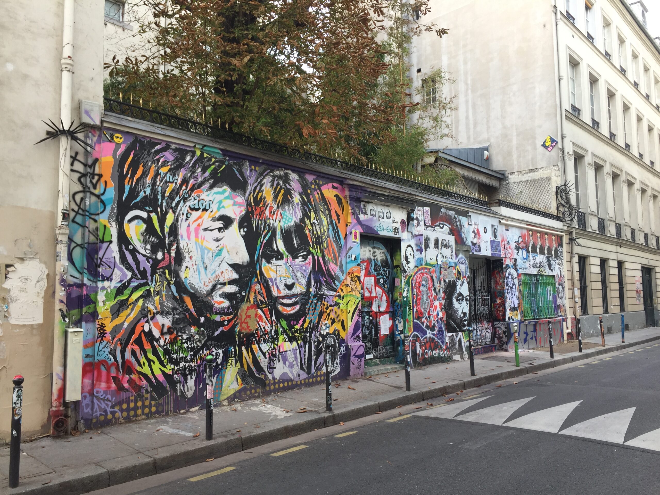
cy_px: 248
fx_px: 553
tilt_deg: +5.7
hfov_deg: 61.7
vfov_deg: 48.2
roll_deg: +0.3
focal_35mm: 29
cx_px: 330
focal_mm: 4.15
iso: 32
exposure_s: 1/111
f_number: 2.2
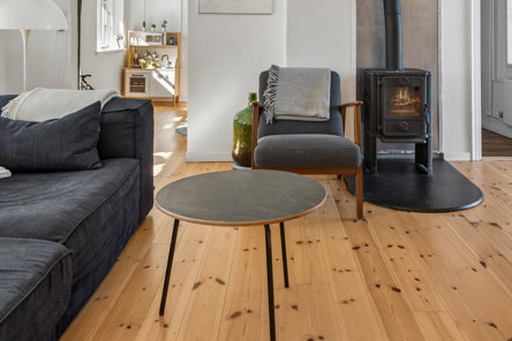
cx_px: 278
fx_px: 512
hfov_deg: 53.1
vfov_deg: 34.8
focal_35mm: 36
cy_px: 36
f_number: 10
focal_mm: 20
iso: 200
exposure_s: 1/13
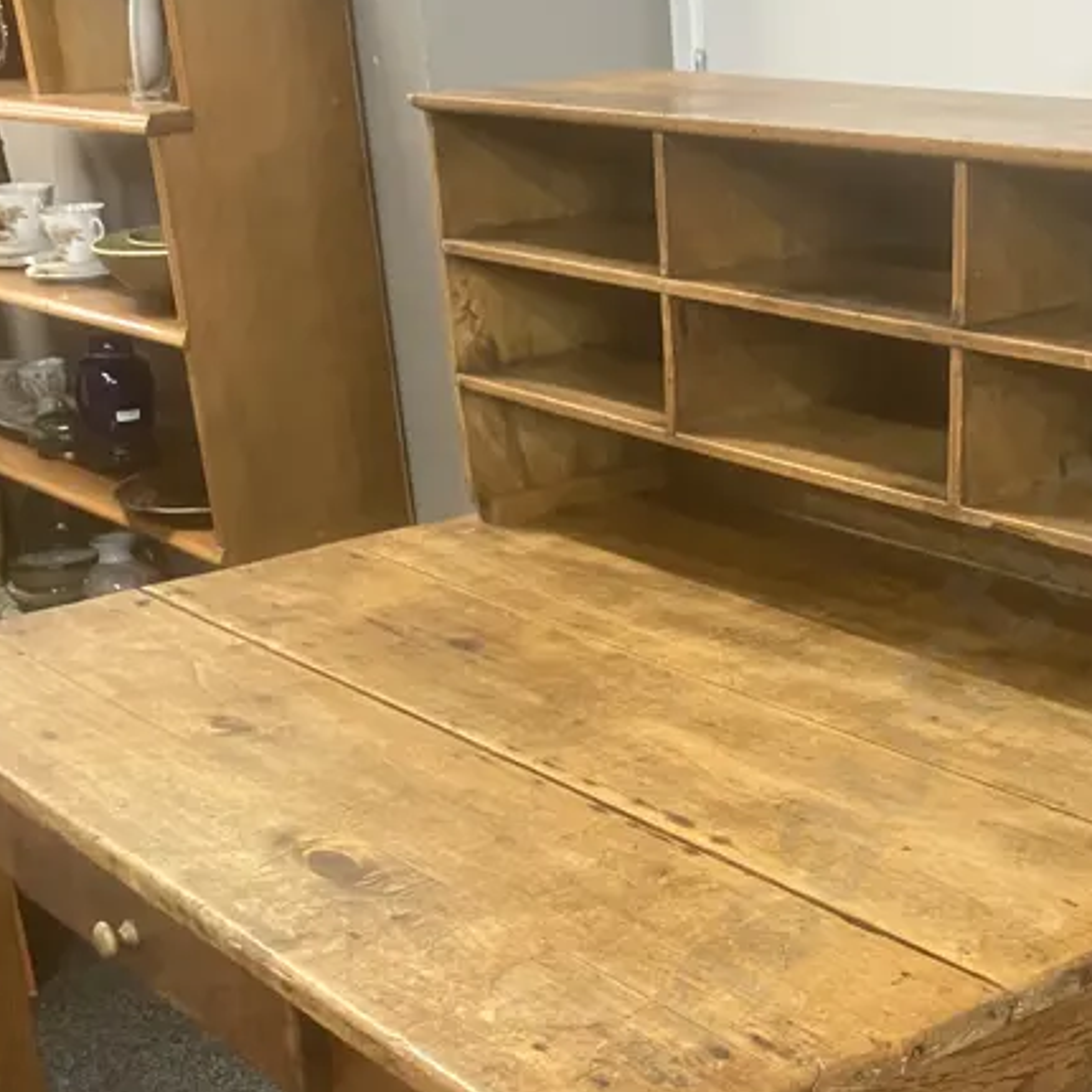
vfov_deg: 28.1
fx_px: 2106
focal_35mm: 59
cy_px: 950
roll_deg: +3.4
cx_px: 749
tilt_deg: -24.9
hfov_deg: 28.8
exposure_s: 1/25
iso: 320
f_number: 1.8
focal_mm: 3.99
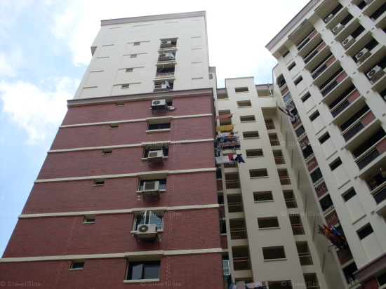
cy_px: 144
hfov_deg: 49.0
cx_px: 193
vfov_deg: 37.7
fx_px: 424
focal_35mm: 38
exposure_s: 1/250
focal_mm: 6.3
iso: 80
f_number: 8.4
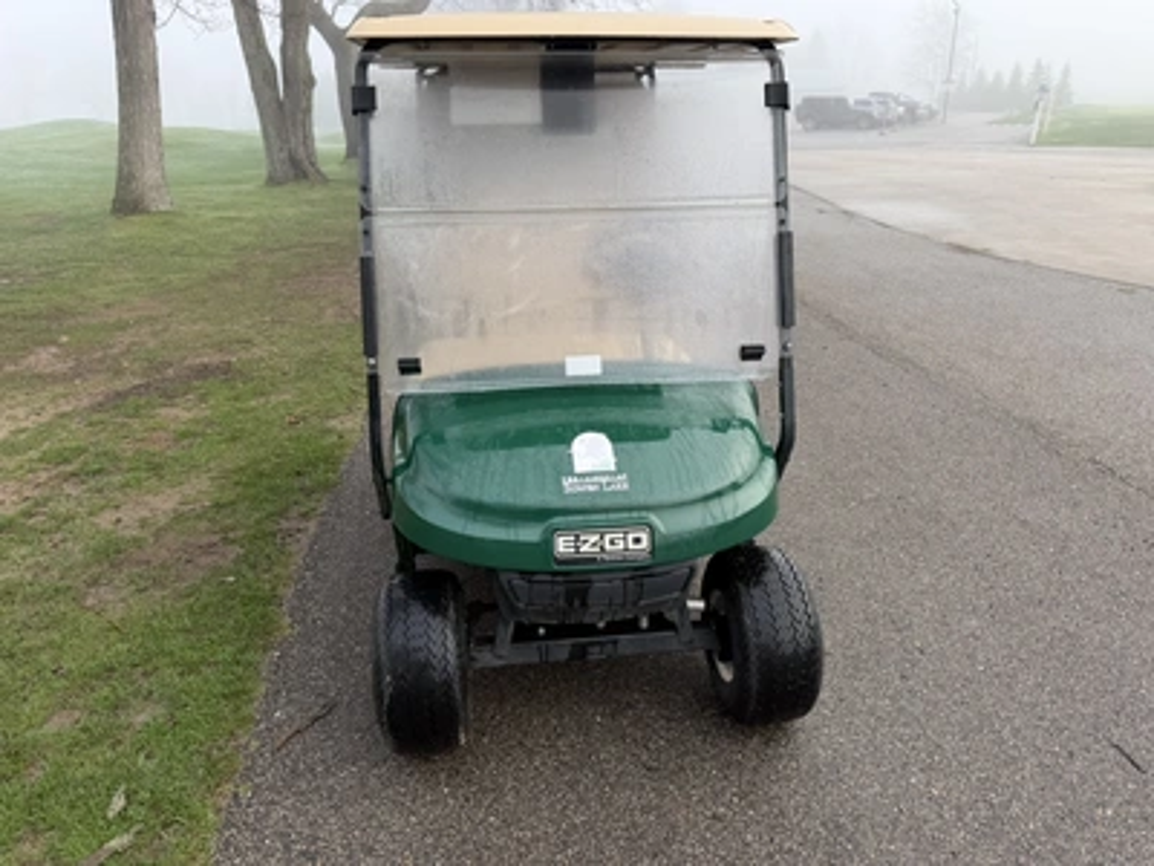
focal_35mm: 24
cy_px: 433
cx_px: 577
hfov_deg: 71.6
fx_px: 800
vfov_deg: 56.8
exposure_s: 1/689
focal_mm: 6.76
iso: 80
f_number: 1.78
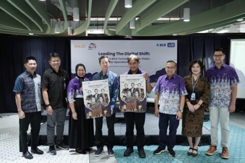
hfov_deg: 58.7
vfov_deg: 41.1
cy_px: 82
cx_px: 122
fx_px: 218
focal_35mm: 32
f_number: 3.2
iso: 800
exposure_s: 1/100
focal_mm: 32
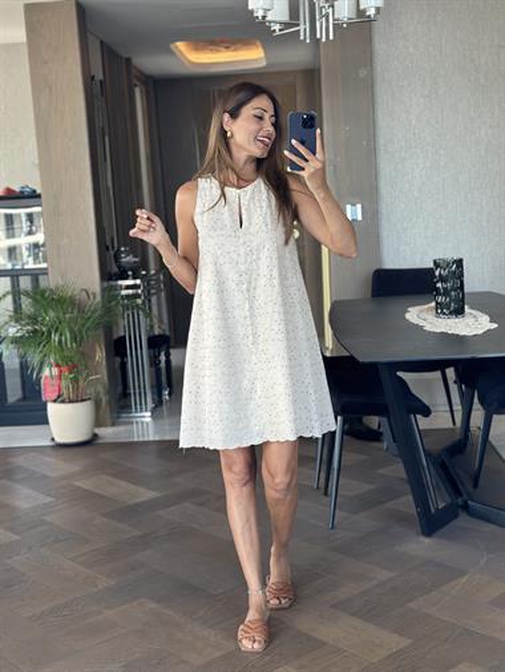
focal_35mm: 48
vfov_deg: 39.6
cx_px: 252
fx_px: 933
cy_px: 336
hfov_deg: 30.3
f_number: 1.78
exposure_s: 1/85
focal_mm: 6.86
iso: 125
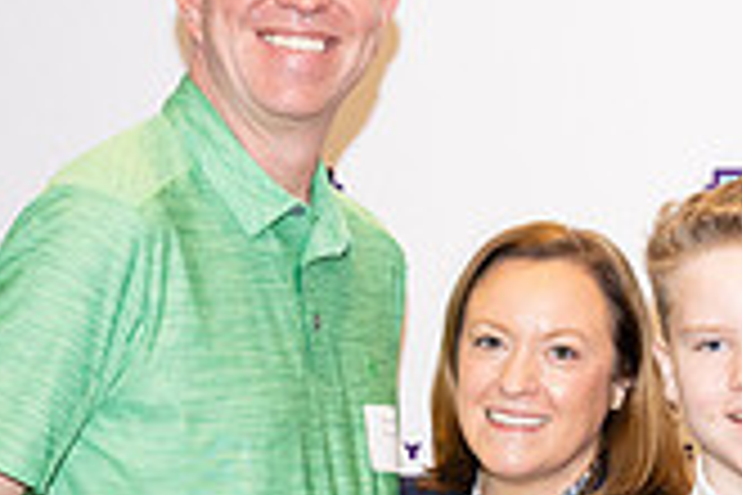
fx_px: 3442
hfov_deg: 12.0
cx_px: 911
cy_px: 552
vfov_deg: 8.2
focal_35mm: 167
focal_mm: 45
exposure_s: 1/160
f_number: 5.6
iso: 800
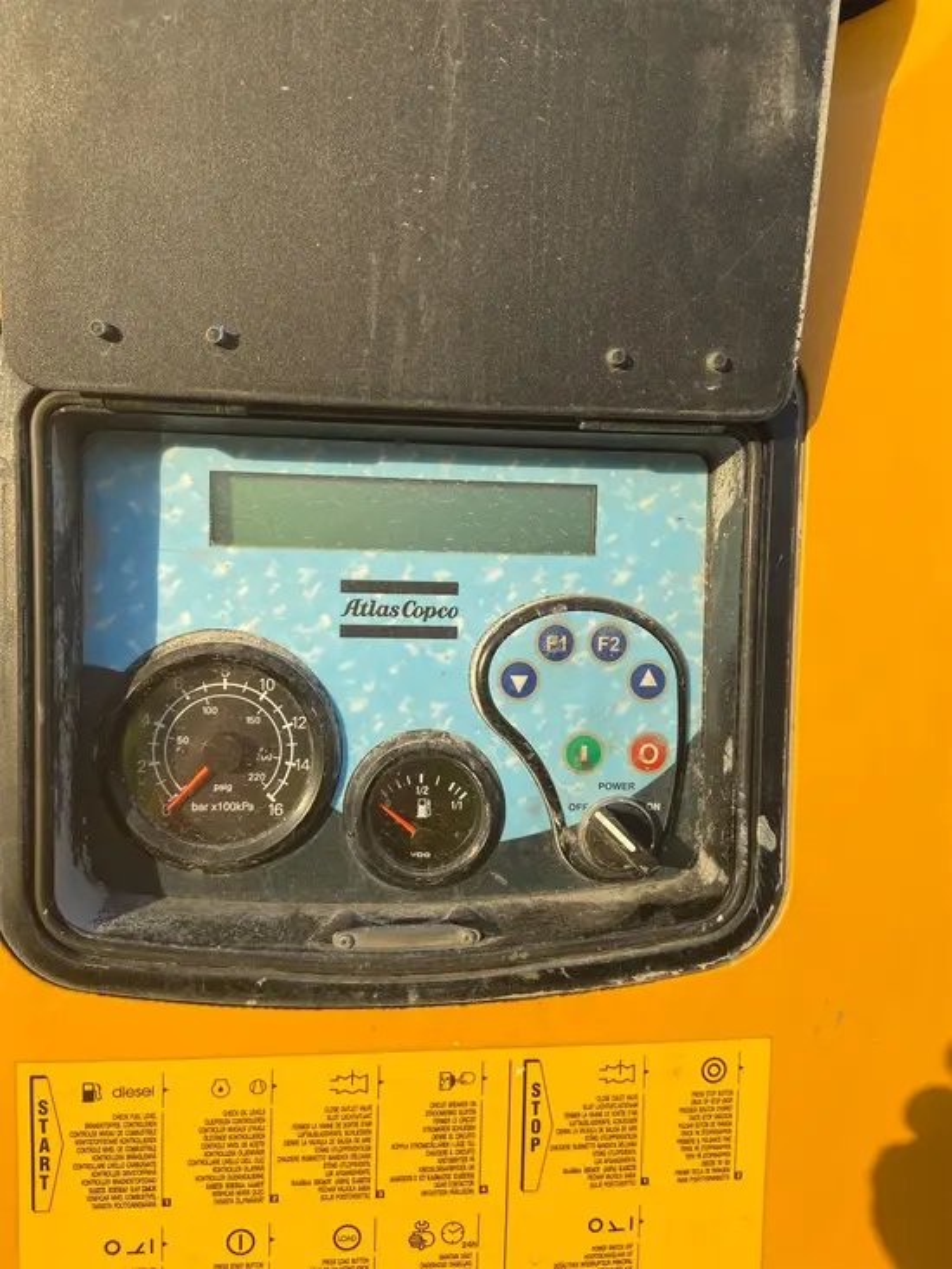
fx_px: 953
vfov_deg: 67.3
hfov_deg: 53.1
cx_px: 476
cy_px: 634
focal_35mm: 26
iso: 32
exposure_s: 1/1193
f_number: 1.8
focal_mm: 4.25
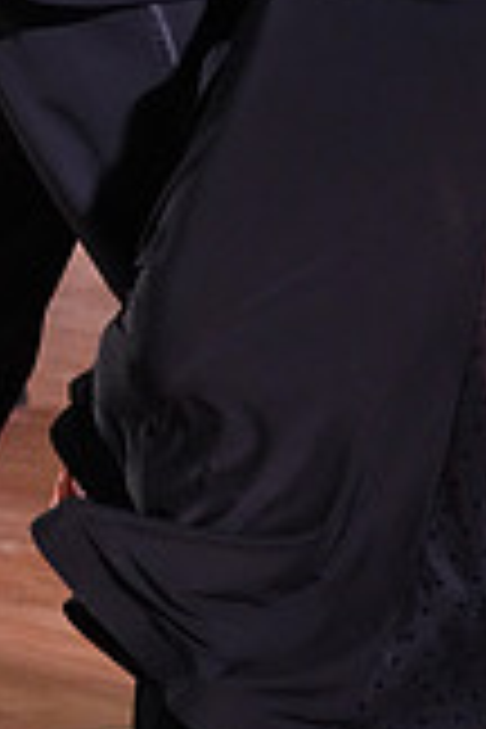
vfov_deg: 11.4
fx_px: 3564
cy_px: -202
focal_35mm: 176
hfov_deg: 7.8
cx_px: 178
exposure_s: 1/320
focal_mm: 49
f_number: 5
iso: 5000
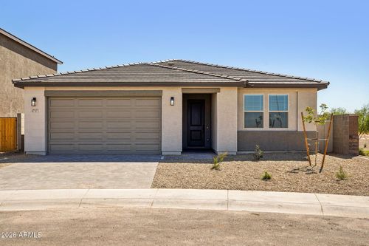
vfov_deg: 38.3
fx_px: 353
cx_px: 184
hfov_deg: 55.1
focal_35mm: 34
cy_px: 123
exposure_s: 1/800
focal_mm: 34.5
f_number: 8
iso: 400
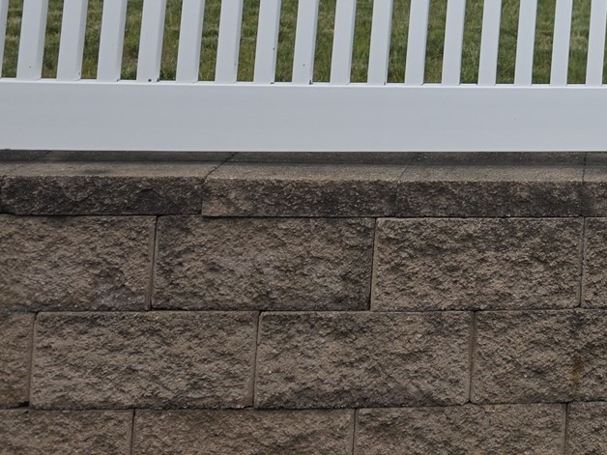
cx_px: 790
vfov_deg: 18.0
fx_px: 1315
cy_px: -173
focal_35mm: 75
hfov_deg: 23.1
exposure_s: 1/6150
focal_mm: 6.3
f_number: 1.7
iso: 80
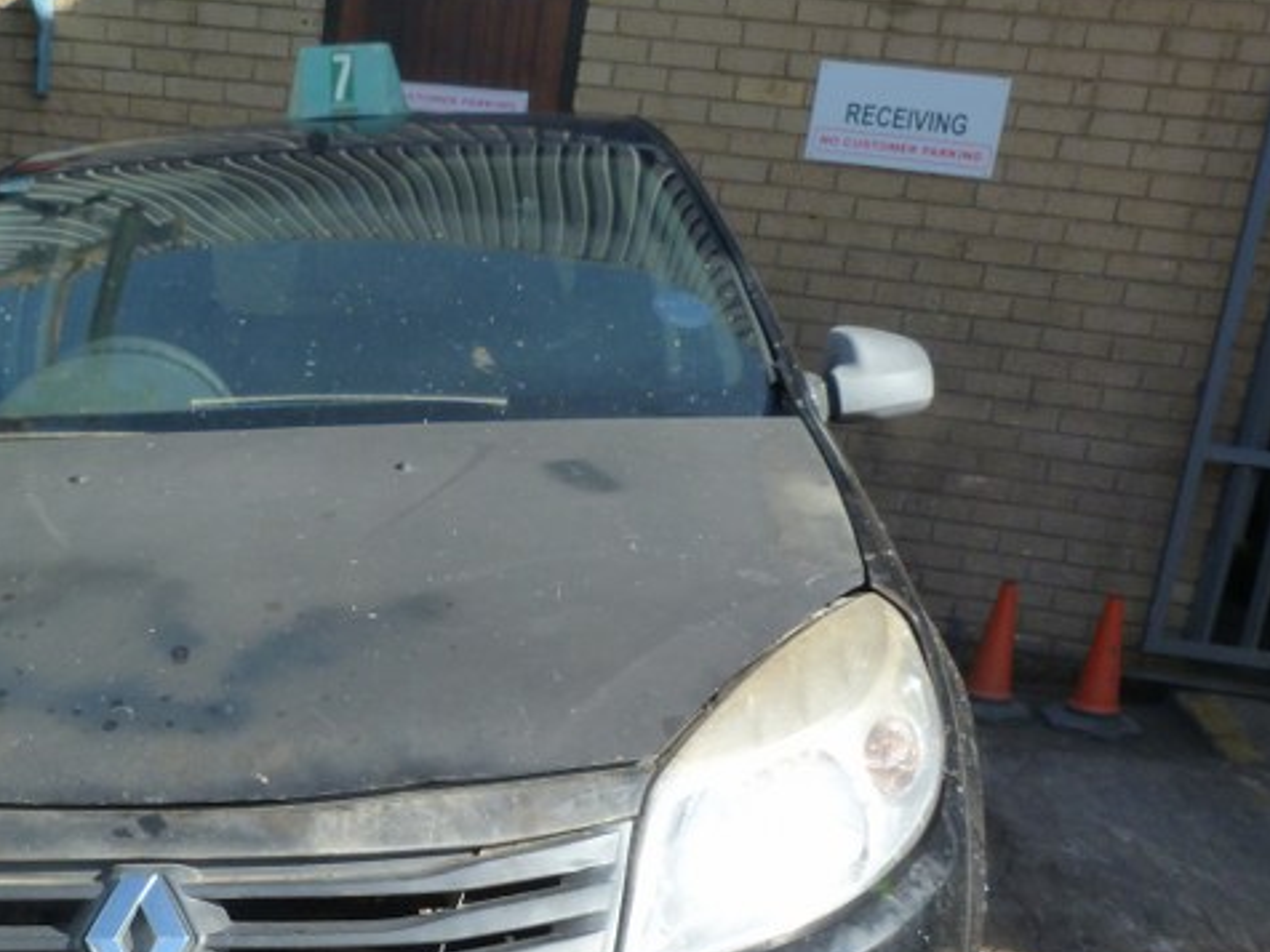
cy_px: 763
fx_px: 1541
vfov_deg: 33.4
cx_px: 358
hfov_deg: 43.7
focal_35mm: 42
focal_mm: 4.5
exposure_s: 1/250
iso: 125
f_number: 4
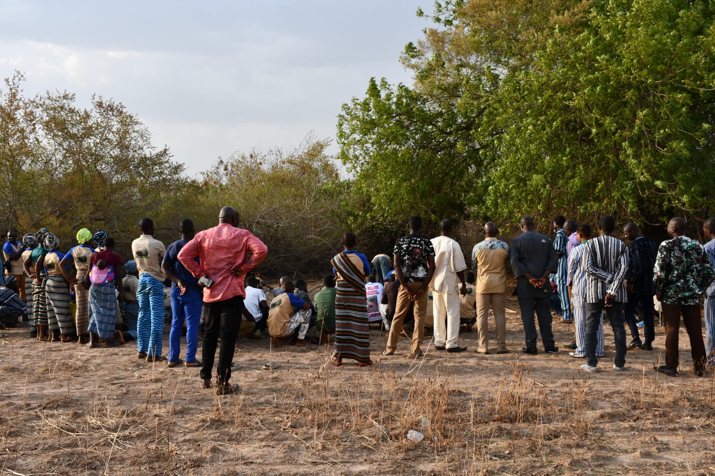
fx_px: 794
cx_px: 358
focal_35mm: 40
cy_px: 238
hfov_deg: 48.5
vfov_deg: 33.4
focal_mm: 27
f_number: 8
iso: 200
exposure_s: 1/250
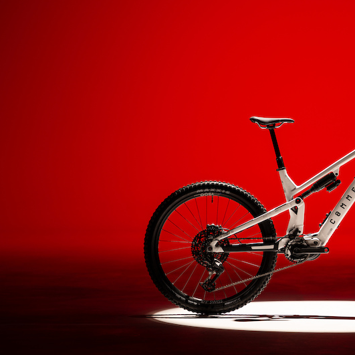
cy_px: 203
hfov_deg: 10.1
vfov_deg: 10.2
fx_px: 1996
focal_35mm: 172
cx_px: 322
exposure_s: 1/80
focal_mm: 105
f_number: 2.8
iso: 100
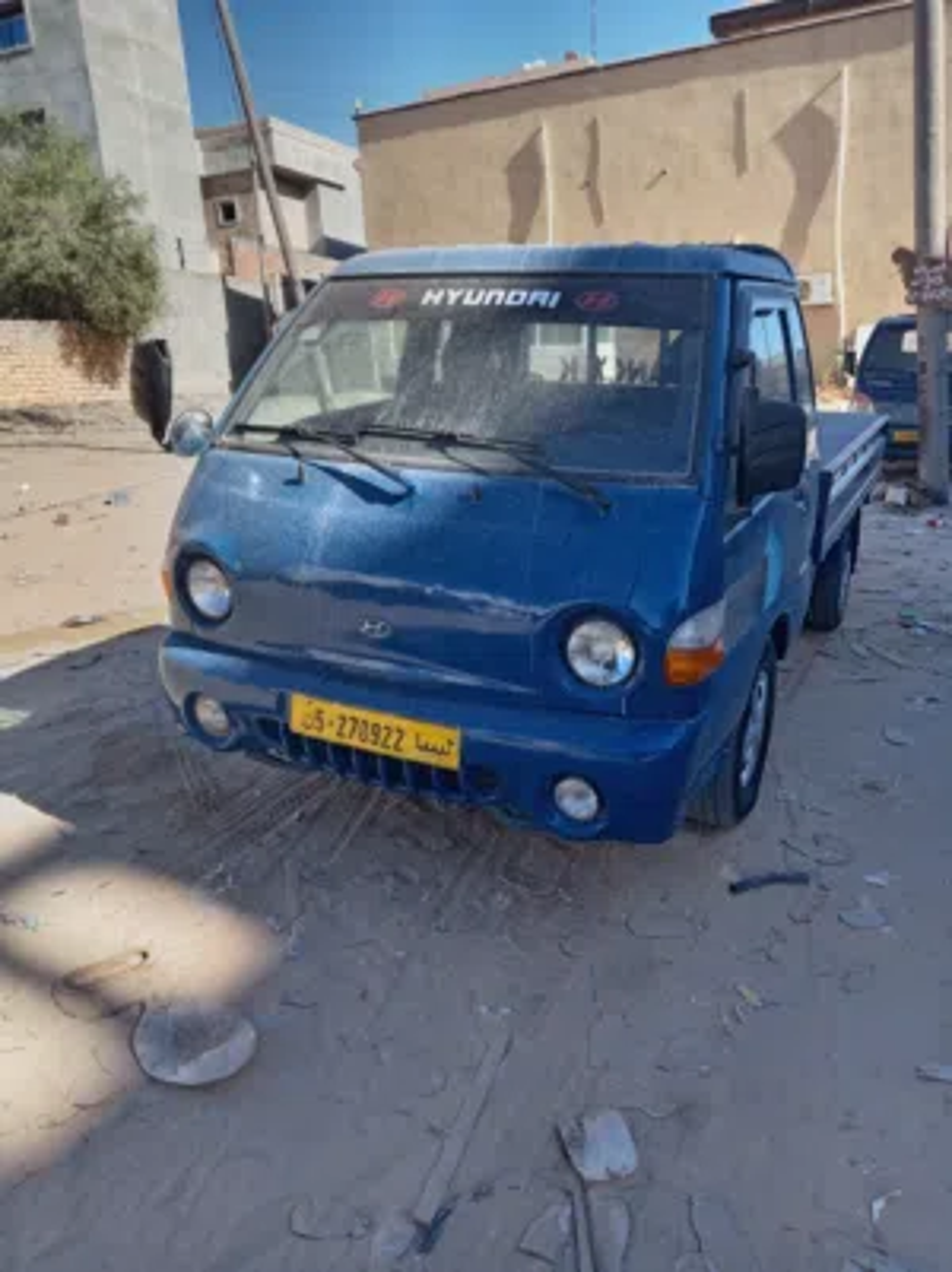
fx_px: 992
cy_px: 636
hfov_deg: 51.3
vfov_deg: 65.4
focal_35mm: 27
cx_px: 476
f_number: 1.8
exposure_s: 1/239
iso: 102
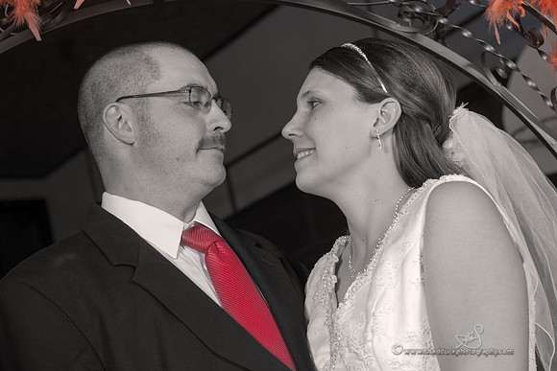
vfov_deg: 24.6
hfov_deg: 36.2
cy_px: 186
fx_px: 851
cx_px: 278
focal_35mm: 55
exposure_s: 1/160
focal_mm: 55
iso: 100
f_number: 4.5
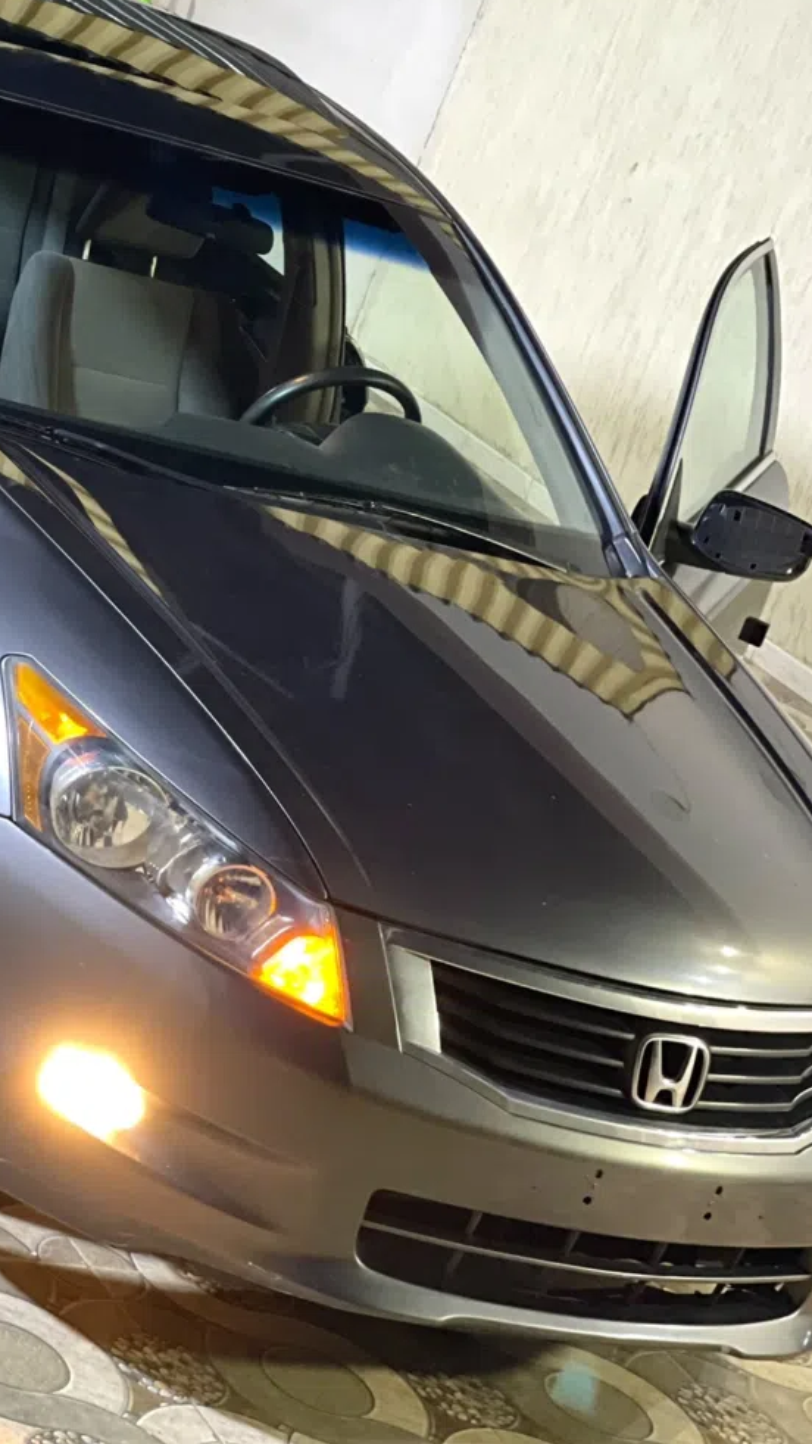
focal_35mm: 97
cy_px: 442
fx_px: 3712
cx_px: 71
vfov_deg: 21.9
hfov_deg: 12.4
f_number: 2.2
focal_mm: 7.5
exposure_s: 1/15
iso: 640
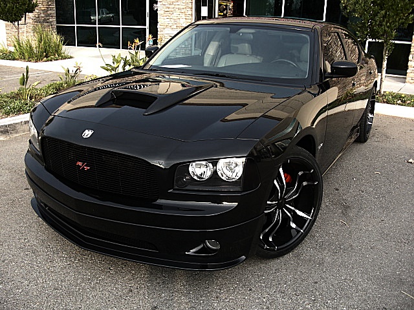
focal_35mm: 36
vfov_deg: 39.7
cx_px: 207
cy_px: 155
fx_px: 431
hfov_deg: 51.4
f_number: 2.8
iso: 50
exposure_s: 1/125
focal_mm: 6.3
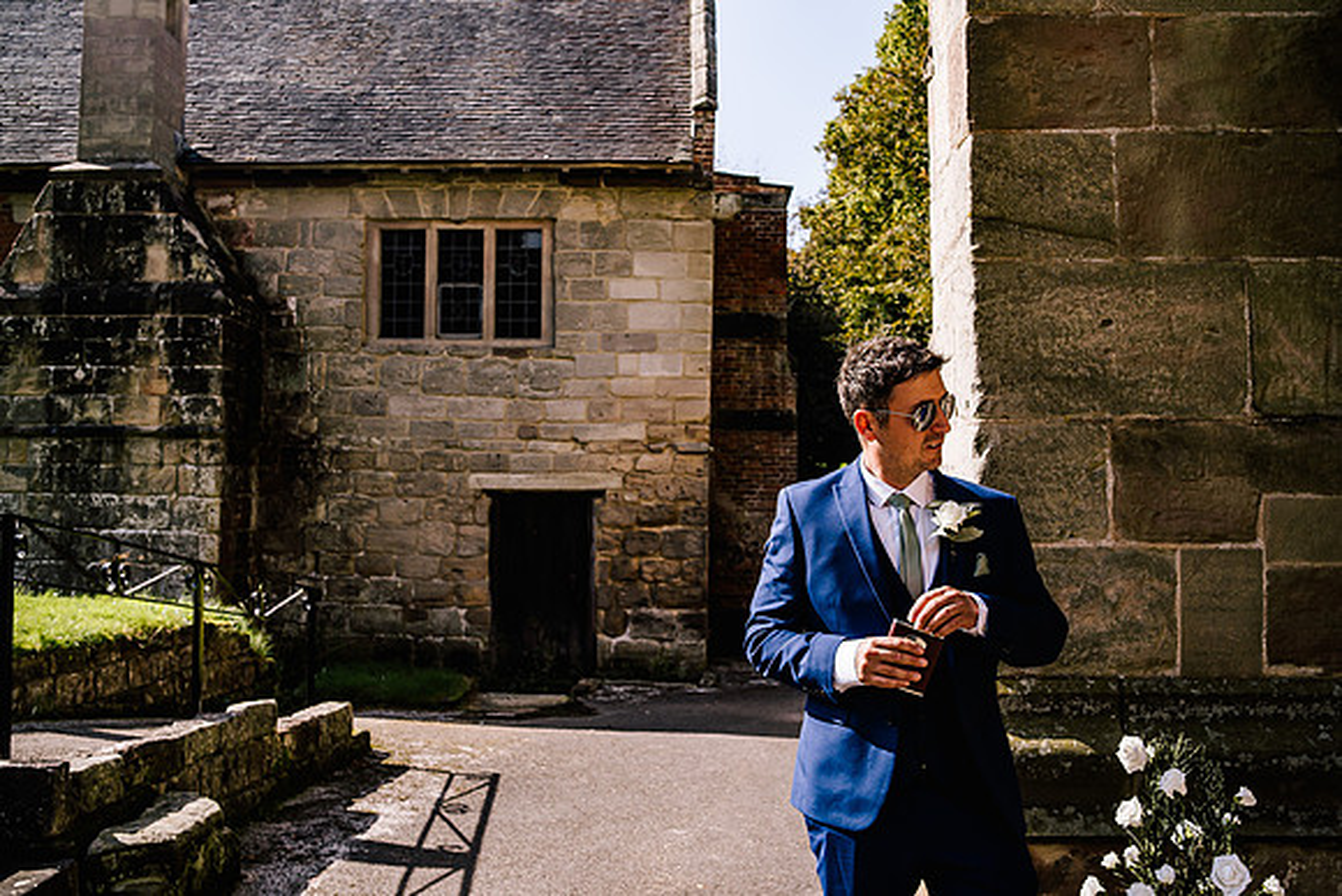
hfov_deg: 54.4
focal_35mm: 35
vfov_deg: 37.9
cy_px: 448
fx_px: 1305
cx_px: 671
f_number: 5.6
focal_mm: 35
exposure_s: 1/400
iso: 50
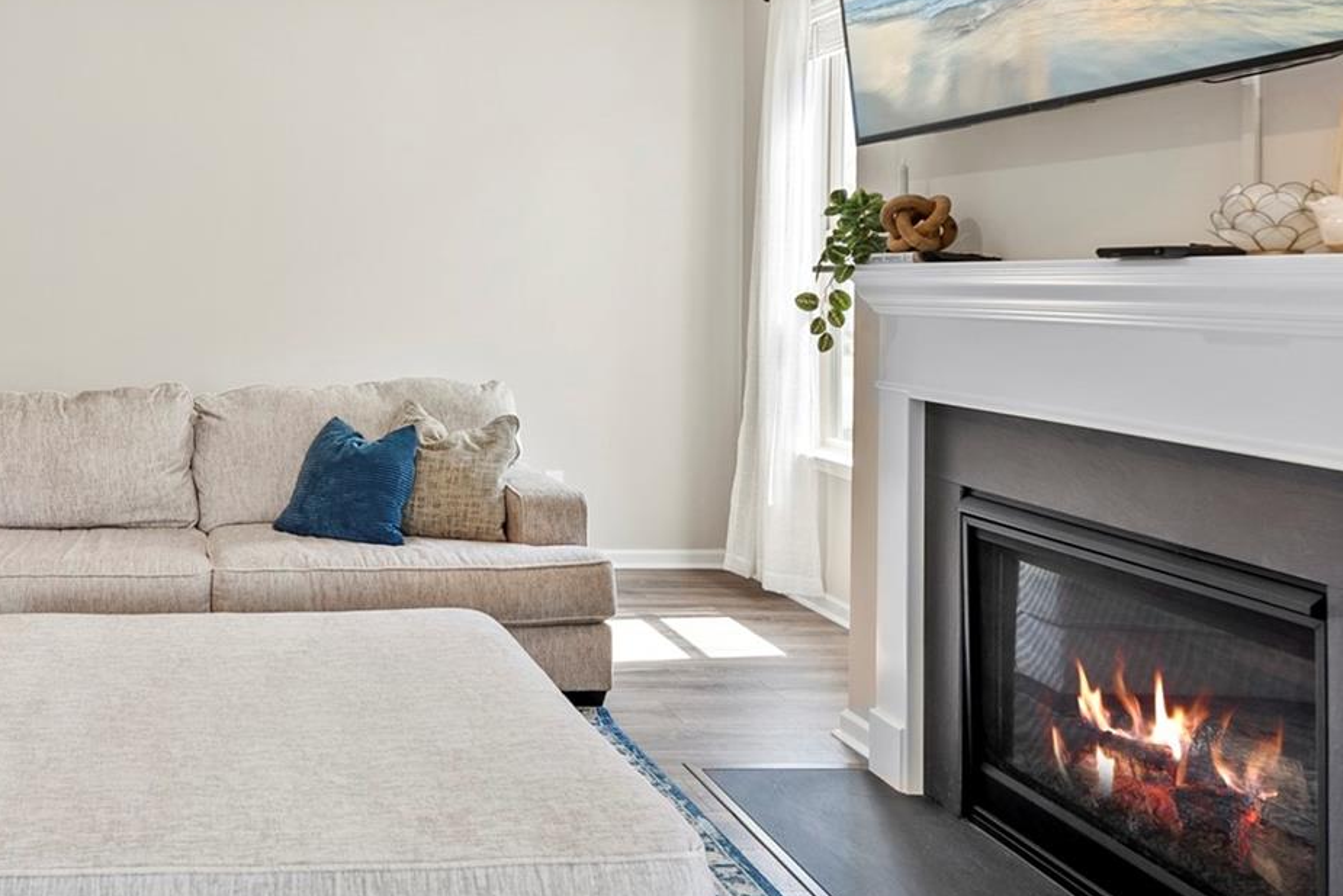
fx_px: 1157
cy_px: 280
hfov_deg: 54.8
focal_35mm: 31
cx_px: 216
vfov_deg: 41.6
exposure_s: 1/8
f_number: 4
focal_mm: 14
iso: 125
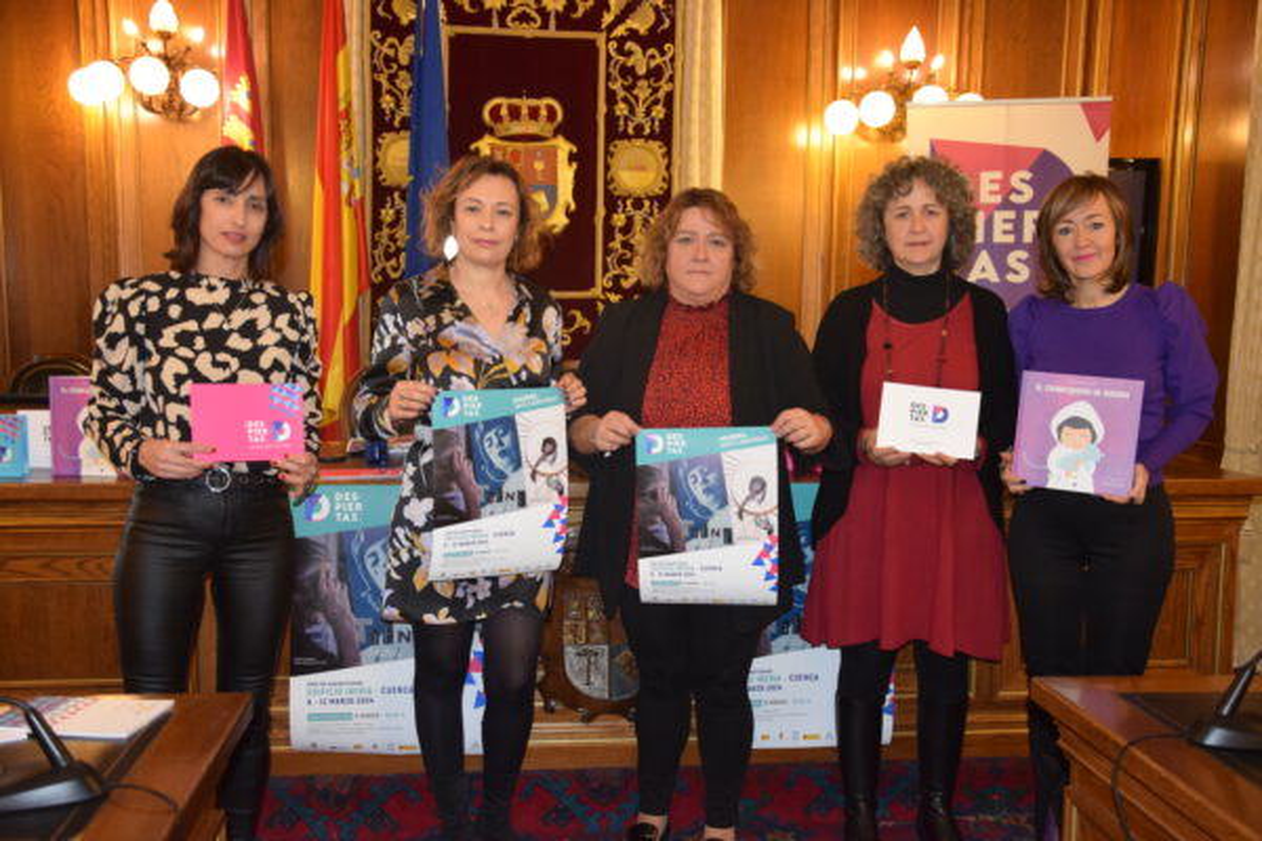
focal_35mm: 36
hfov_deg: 53.1
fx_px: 1262
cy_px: 420
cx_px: 631
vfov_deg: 36.9
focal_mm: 24
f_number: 3.8
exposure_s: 1/60
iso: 1400
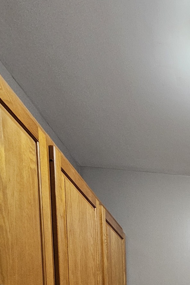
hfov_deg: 29.3
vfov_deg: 37.8
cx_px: 257
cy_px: 356
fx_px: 277
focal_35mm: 35
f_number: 2.2
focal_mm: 2.2
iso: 400
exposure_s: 1/30
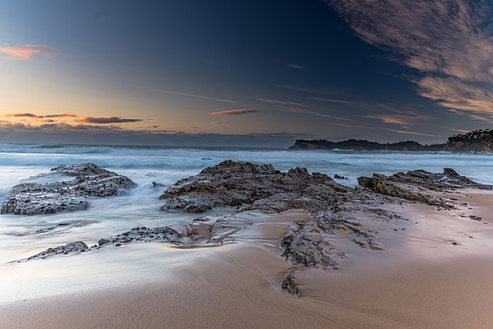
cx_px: 246
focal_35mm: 24
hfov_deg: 73.7
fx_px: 329
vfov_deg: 53.2
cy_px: 164
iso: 64
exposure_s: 1.6
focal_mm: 16
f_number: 9
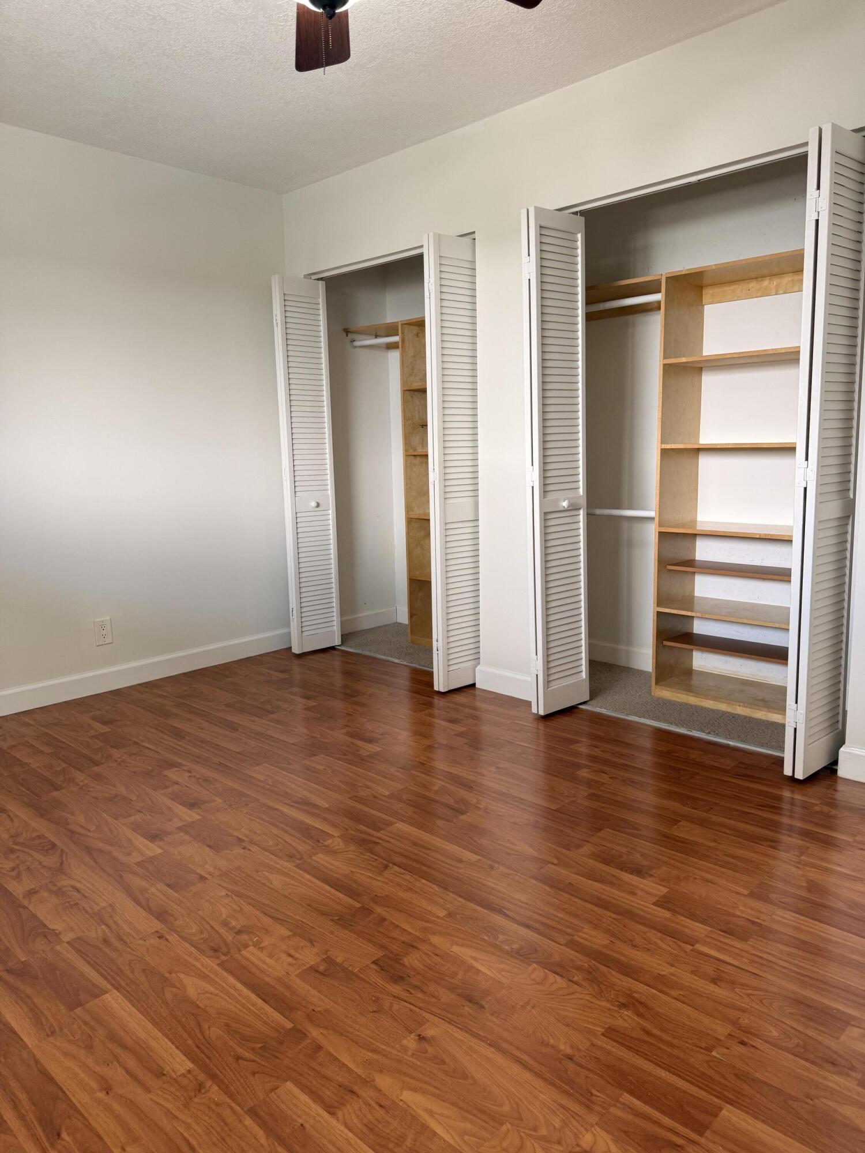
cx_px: 432
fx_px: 800
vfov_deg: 71.6
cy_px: 576
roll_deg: +0.3
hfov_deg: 56.8
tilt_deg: -8.7
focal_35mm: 24
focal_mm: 6.76
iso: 125
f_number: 1.78
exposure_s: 1/60
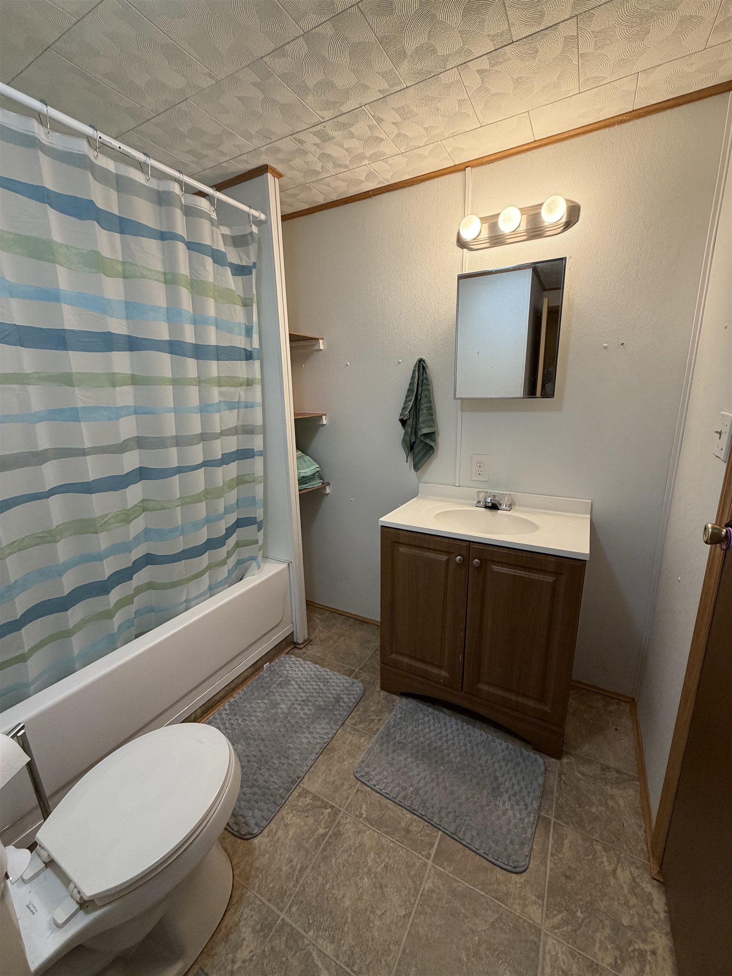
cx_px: 366
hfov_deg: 85.7
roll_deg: +1.6
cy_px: 488
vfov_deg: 102.1
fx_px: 395
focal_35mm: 14
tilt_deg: -13.0
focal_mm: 2.22
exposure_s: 1/60
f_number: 2.2
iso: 200
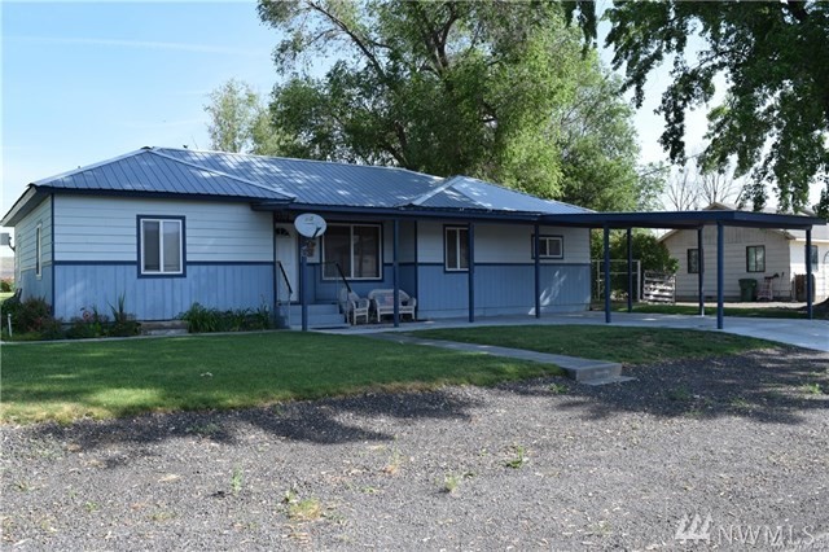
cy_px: 276
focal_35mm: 30
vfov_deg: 43.6
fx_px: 690
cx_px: 414
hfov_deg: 62.0
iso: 400
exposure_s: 1/500
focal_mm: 20
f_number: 8
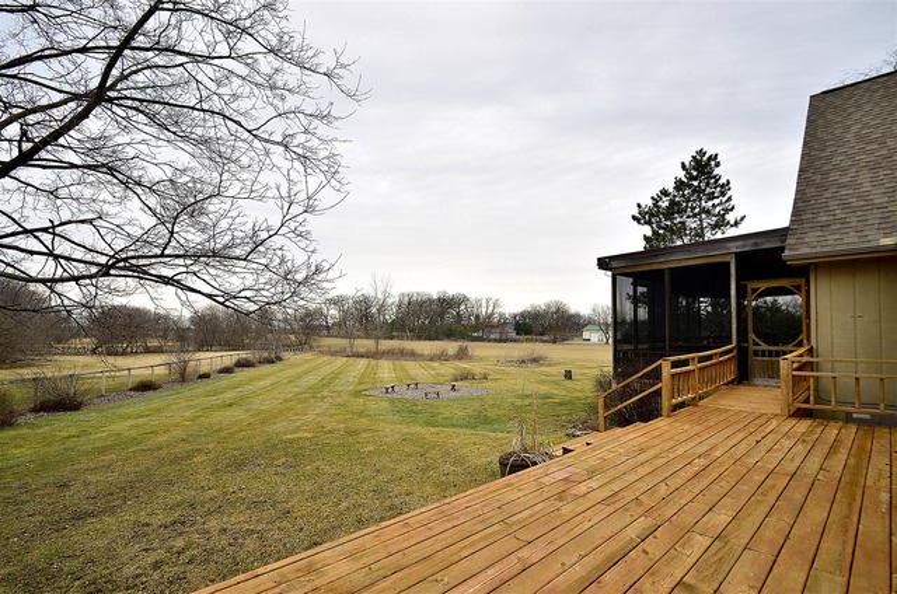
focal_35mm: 16
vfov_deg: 71.8
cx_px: 448
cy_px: 297
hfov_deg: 95.1
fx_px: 410
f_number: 11
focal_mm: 11
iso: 200
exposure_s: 1/160
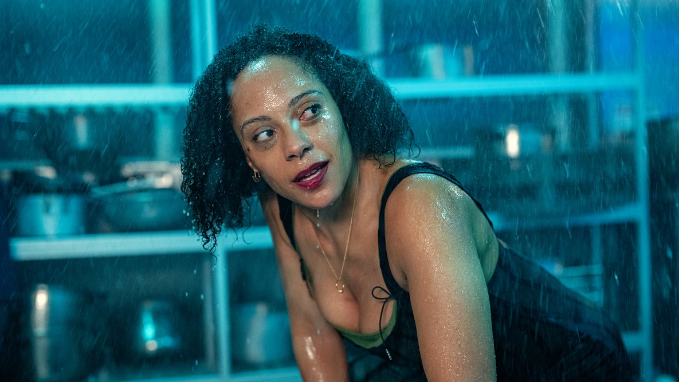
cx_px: 342
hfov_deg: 39.2
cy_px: 225
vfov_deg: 22.6
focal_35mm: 53
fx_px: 954
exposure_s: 1/320
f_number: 2.2
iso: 5000
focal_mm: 50
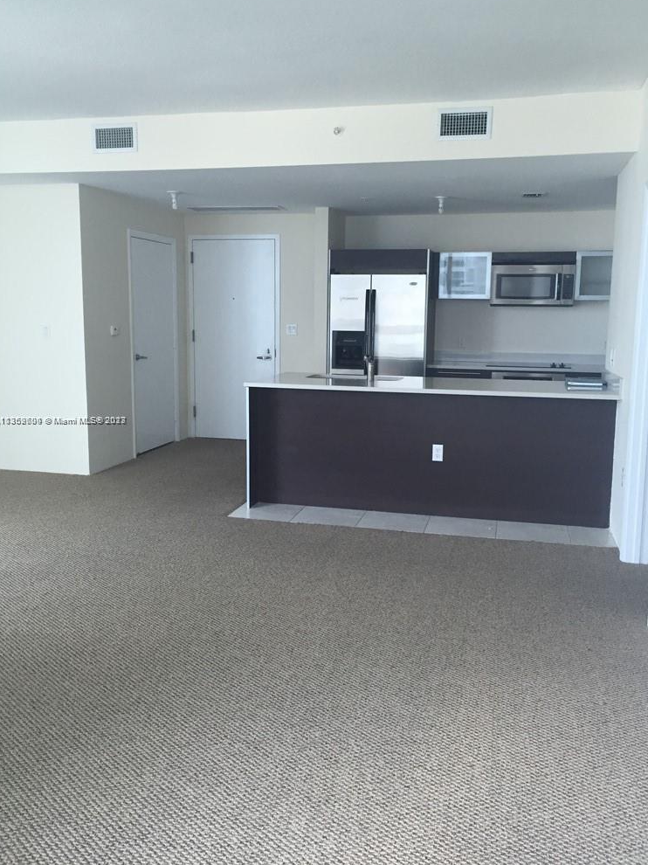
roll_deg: -0.8
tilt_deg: -8.1
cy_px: 420
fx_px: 749
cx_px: 327
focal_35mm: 30
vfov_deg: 60.0
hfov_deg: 46.8
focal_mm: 4.15
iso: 50
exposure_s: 1/30
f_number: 2.2
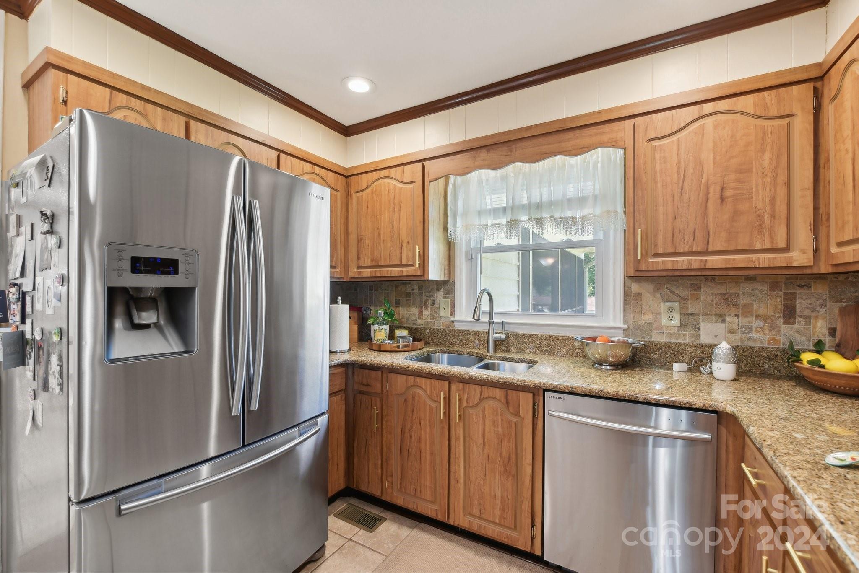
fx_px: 358
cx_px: 430
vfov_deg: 77.4
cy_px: 286
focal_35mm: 15
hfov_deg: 100.4
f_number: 8
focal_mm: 15
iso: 200
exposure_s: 1/5
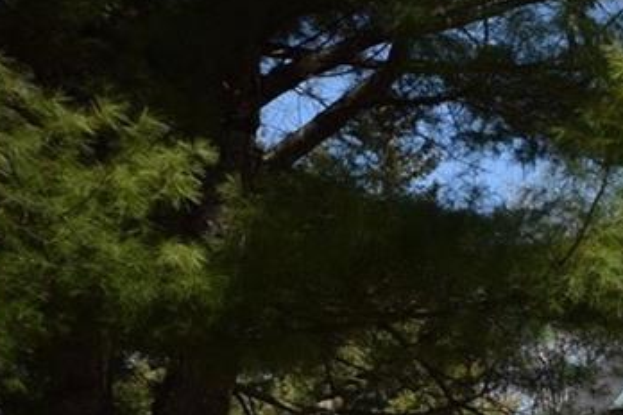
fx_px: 1834
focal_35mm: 106
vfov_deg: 12.5
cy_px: 542
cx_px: 865
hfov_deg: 17.7
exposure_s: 1/200
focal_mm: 24
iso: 100
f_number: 7.1
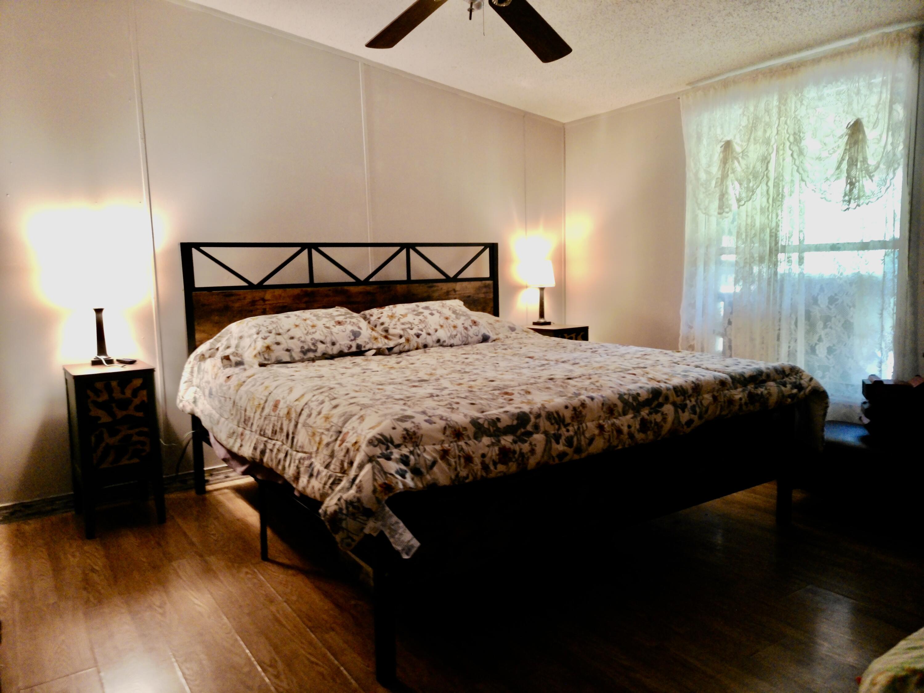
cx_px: 462
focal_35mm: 18
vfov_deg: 71.6
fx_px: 480
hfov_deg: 87.8
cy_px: 346
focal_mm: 3.37
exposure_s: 1/15
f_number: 1.8
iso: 400
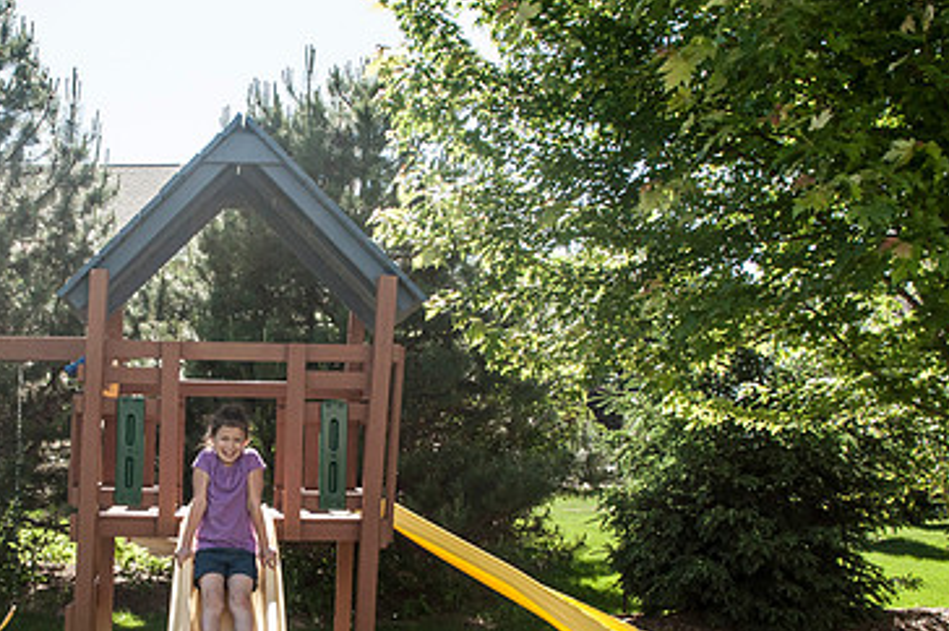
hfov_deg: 44.0
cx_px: 240
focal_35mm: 43
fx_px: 1132
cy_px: 489
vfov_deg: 30.5
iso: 400
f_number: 5
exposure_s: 1/2000
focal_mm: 18
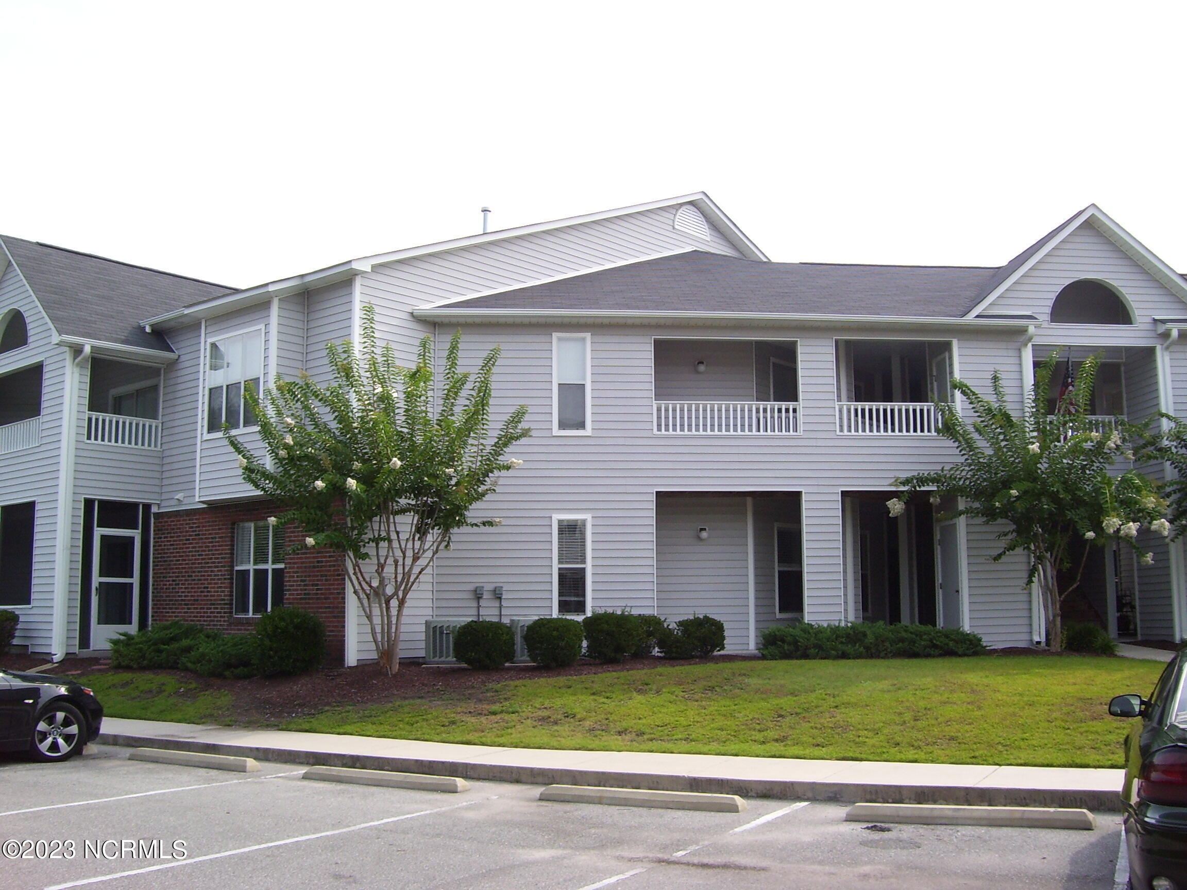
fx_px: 1234
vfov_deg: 39.7
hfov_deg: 51.4
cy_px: 445
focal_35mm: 36
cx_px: 594
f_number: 4.8
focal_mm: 6
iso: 80
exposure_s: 1/250
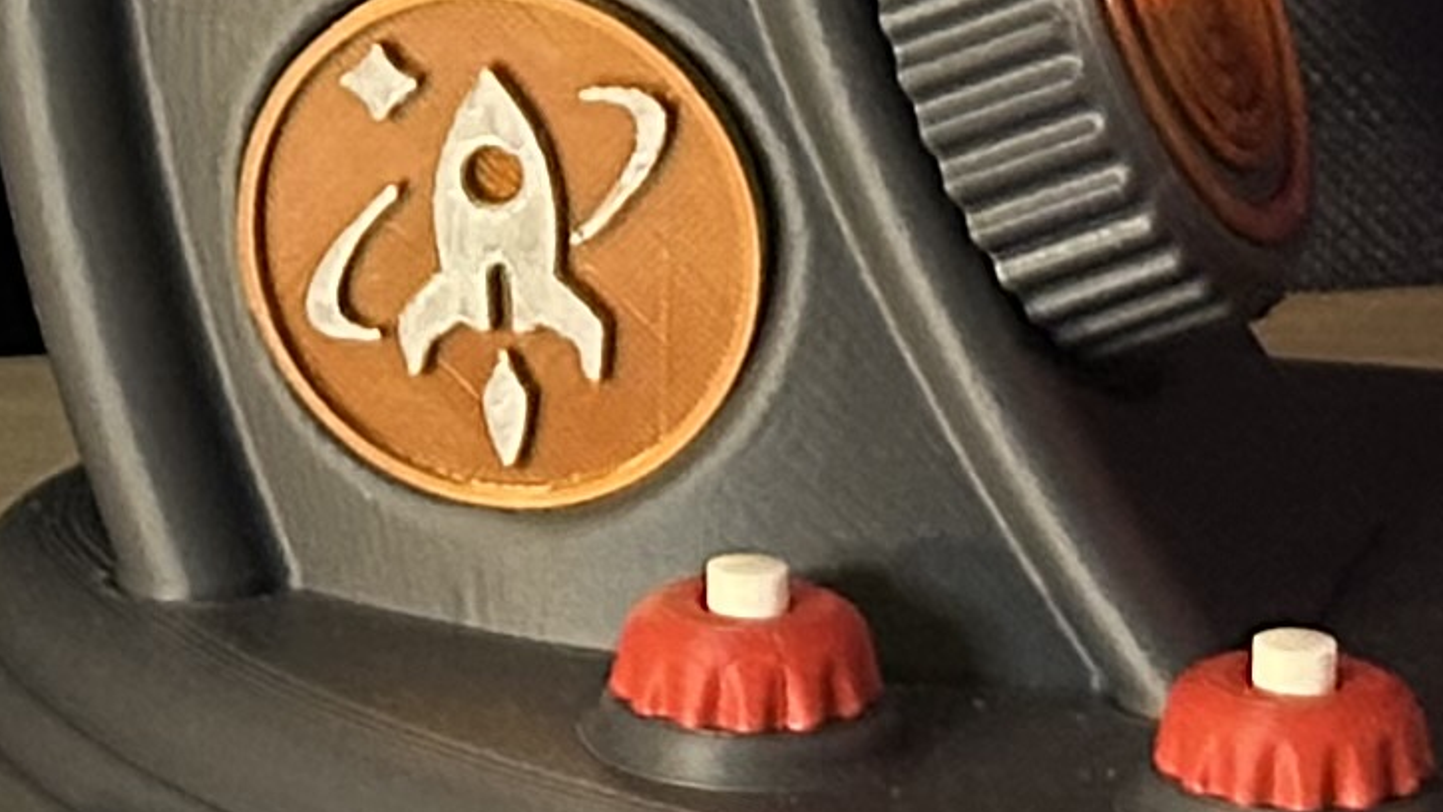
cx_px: -70
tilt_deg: -9.3
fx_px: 11136
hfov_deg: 7.4
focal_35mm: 291
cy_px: -1166
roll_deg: -0.8
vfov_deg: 4.1
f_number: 1.78
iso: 500
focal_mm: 6.86
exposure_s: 1/25
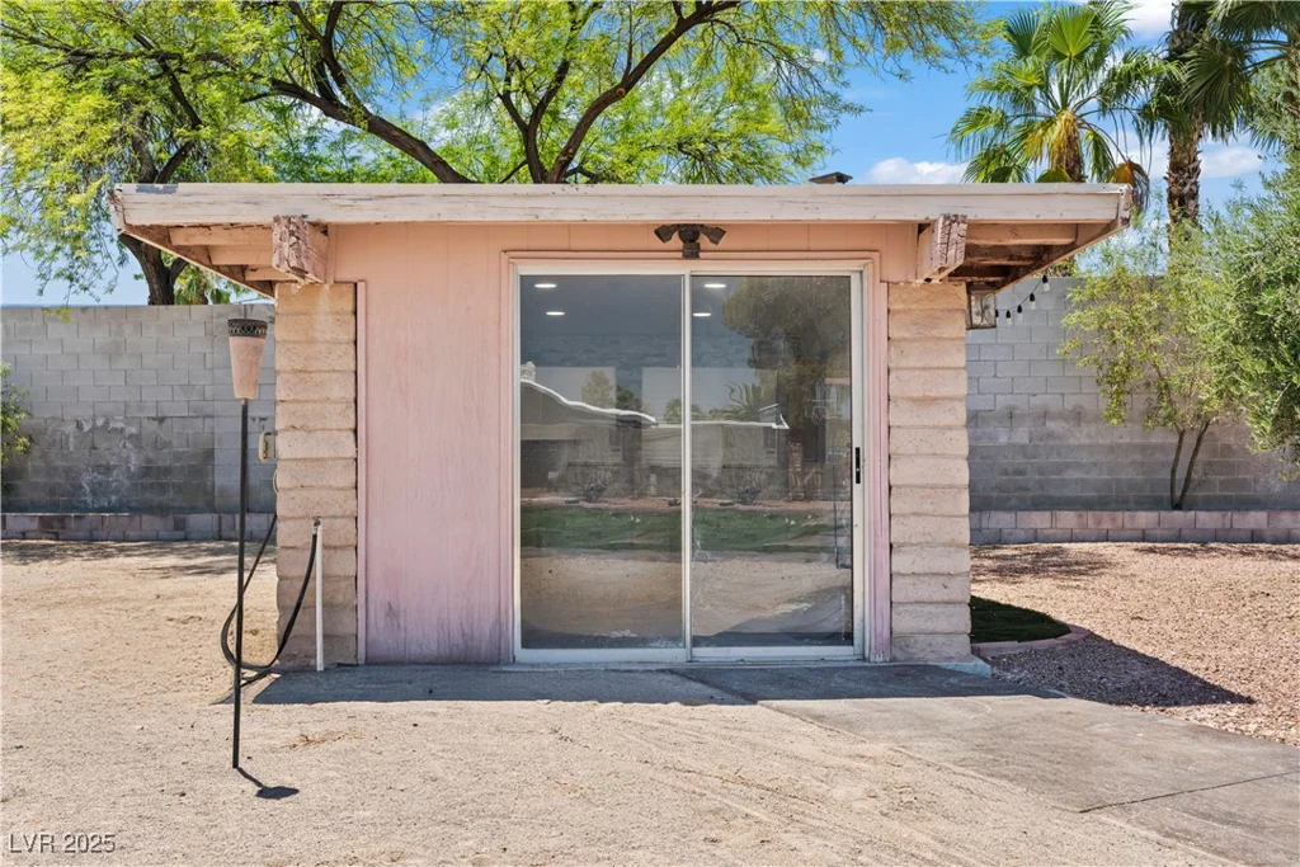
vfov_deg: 37.9
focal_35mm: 35
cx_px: 650
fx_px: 1264
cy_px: 434
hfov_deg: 54.4
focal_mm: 35
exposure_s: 1/80
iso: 200
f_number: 9
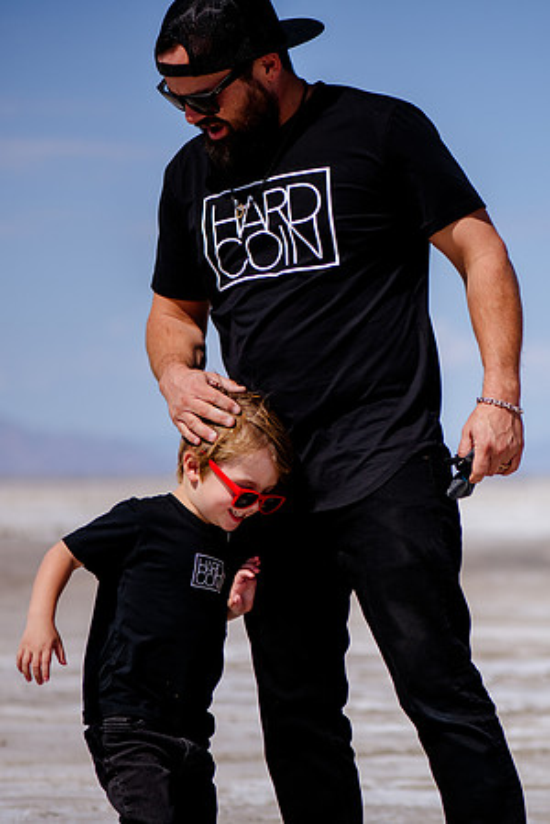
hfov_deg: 8.7
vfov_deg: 13.0
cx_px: 457
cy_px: 412
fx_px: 3609
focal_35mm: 158
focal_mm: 105
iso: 125
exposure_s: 1/6400
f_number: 2.8
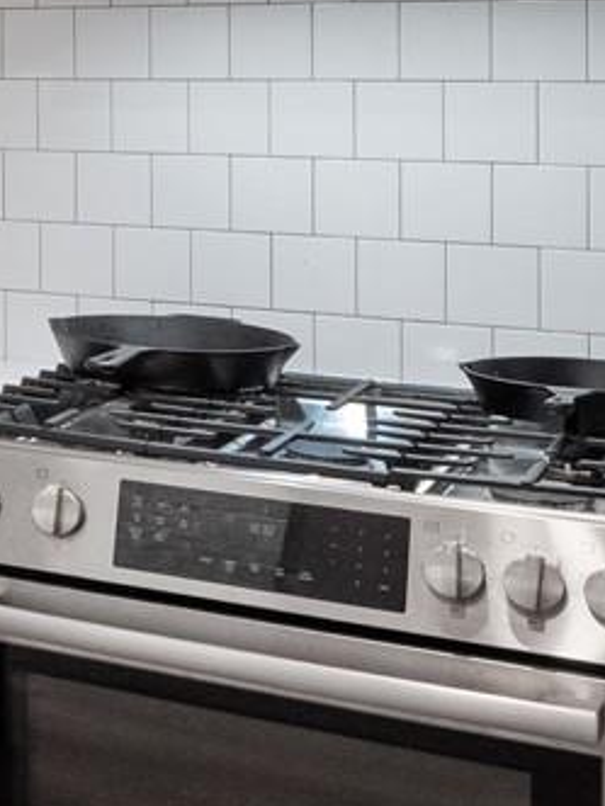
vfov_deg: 24.4
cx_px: -649
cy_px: 36
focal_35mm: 77
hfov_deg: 15.1
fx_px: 1794
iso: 500
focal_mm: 8
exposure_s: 1/4
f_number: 7.1
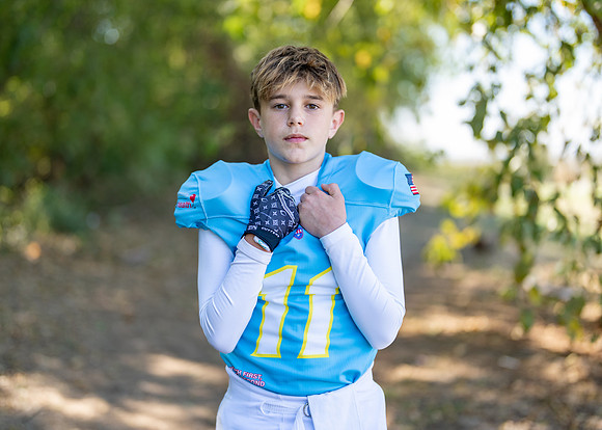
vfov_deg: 24.8
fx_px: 977
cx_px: 297
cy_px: 201
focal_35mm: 57
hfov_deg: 34.2
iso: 100
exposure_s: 1/1250
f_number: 1.2
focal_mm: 50
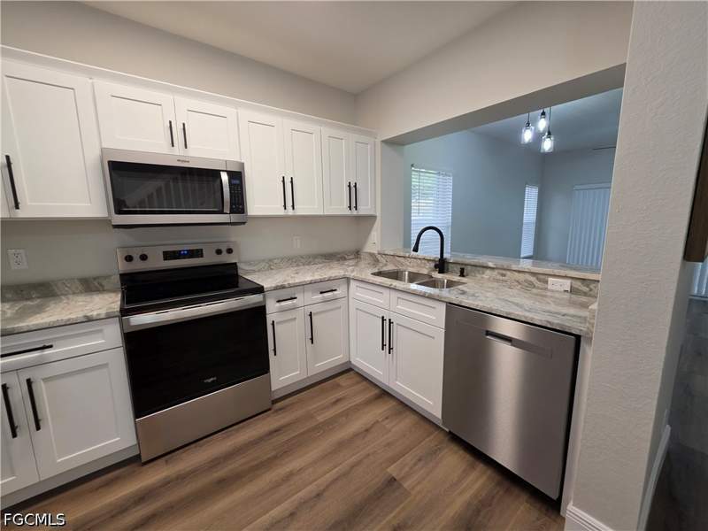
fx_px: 266
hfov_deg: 106.2
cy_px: 266
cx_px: 354
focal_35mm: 13
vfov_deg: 89.9
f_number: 1.9
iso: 125
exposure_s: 1/120
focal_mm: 2.2
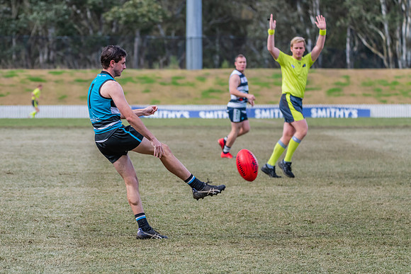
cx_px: 151
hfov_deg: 9.3
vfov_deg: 6.2
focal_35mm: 220
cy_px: 177
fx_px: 2512
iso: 800
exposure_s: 1/1600
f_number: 5.6
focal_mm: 170
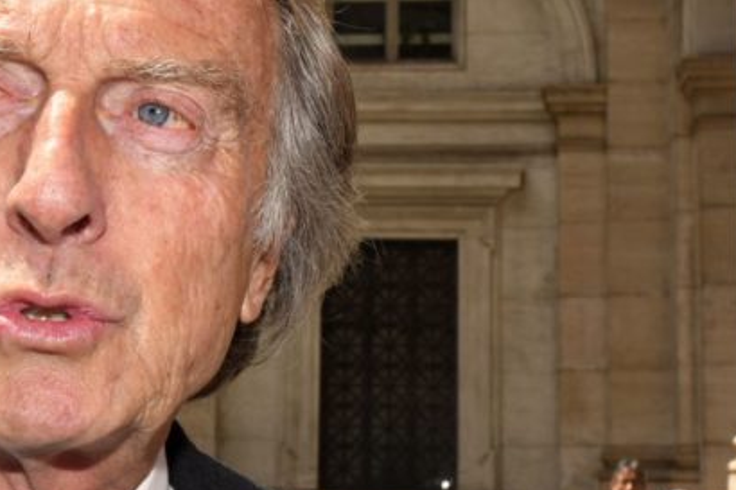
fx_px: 1839
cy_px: 226
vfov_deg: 15.2
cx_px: 210
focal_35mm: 90
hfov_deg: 22.5
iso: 400
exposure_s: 1/250
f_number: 14
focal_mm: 32
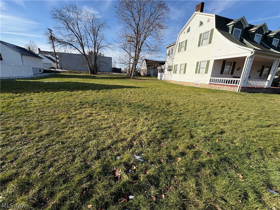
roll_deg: -2.8
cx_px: 140
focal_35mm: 14
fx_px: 113
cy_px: 105
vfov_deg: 85.7
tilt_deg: -14.2
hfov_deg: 102.1
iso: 64
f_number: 2.2
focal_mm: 2.22
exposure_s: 1/1299
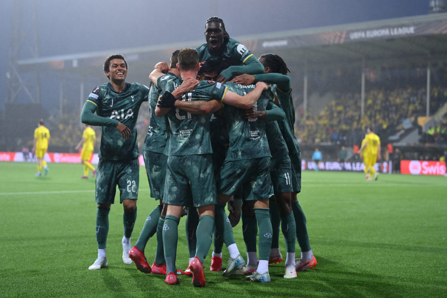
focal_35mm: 85
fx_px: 1055
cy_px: 149
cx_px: 224
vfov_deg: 16.1
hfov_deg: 23.9
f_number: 2.8
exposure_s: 1/2000
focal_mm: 85
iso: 2500
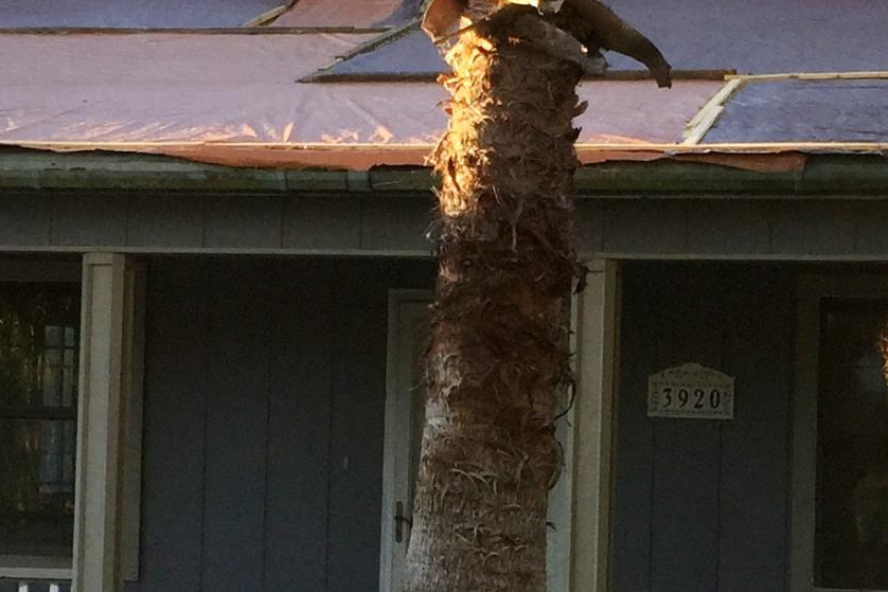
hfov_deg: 18.9
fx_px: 2664
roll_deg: -2.6
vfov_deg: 12.7
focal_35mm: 108
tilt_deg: +1.2
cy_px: 367
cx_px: 591
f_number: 2.2
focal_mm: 4.15
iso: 32
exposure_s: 1/416
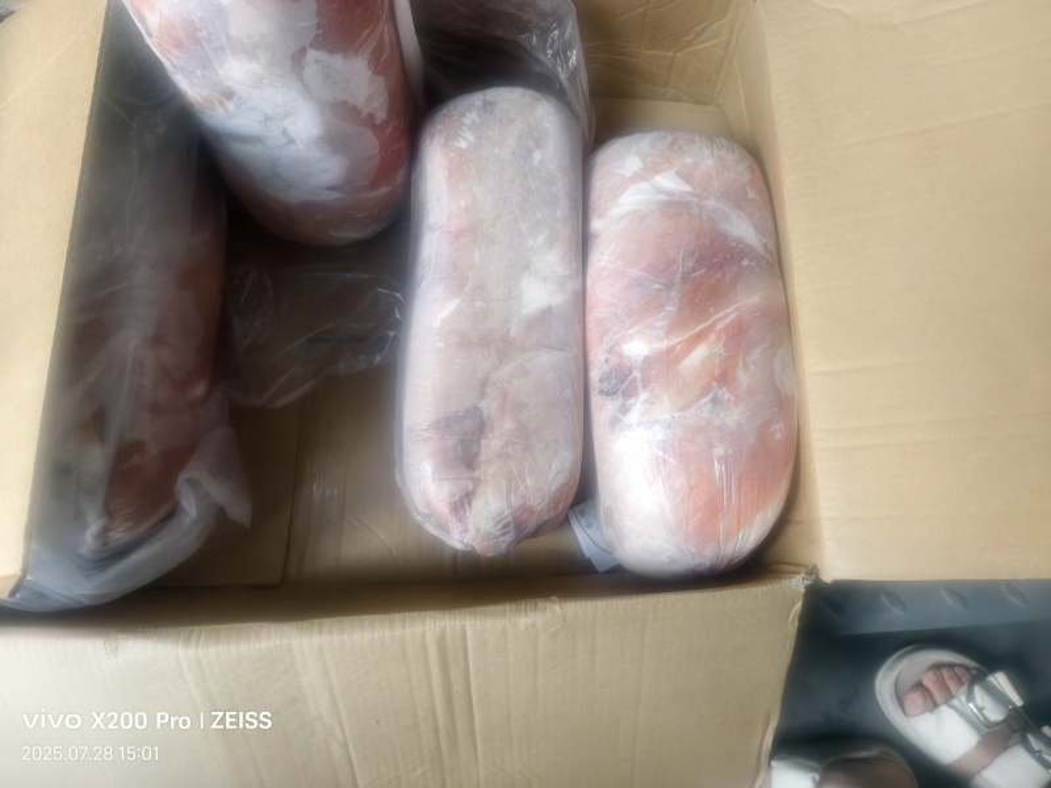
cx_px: 526
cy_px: 394
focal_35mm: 23
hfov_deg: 73.9
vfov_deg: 58.9
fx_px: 698
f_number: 1.57
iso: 1058
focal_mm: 6.54
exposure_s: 1/905
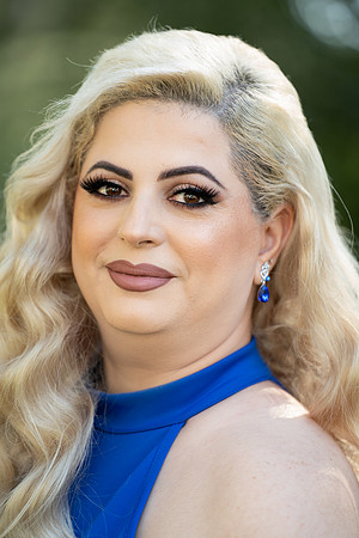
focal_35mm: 180
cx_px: 180
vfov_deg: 11.4
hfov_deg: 7.6
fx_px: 2692
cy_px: 269
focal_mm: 180
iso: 400
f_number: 2.8
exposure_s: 1/200
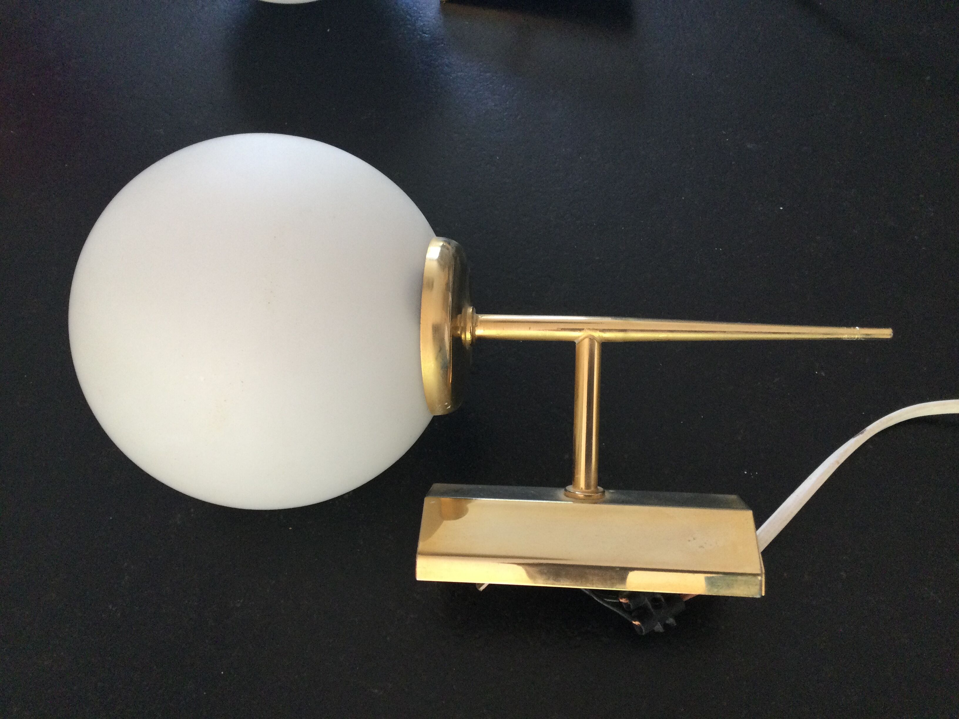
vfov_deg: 45.4
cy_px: 360
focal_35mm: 31
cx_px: 480
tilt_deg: -63.9
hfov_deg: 58.4
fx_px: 859
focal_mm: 3.3
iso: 50
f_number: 2.4
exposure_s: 1/33
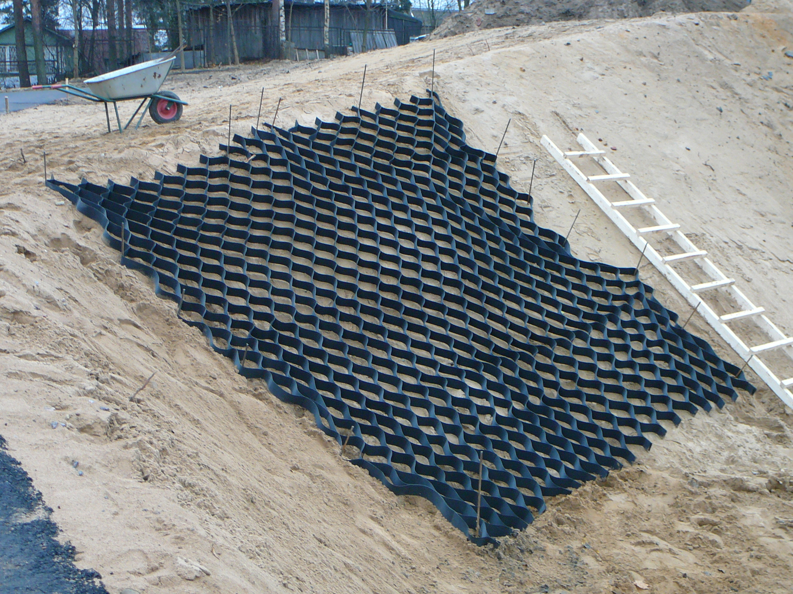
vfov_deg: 29.7
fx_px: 1123
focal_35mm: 49
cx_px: 396
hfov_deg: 38.9
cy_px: 297
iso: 125
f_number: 3.4
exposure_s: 1/30
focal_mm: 7.3
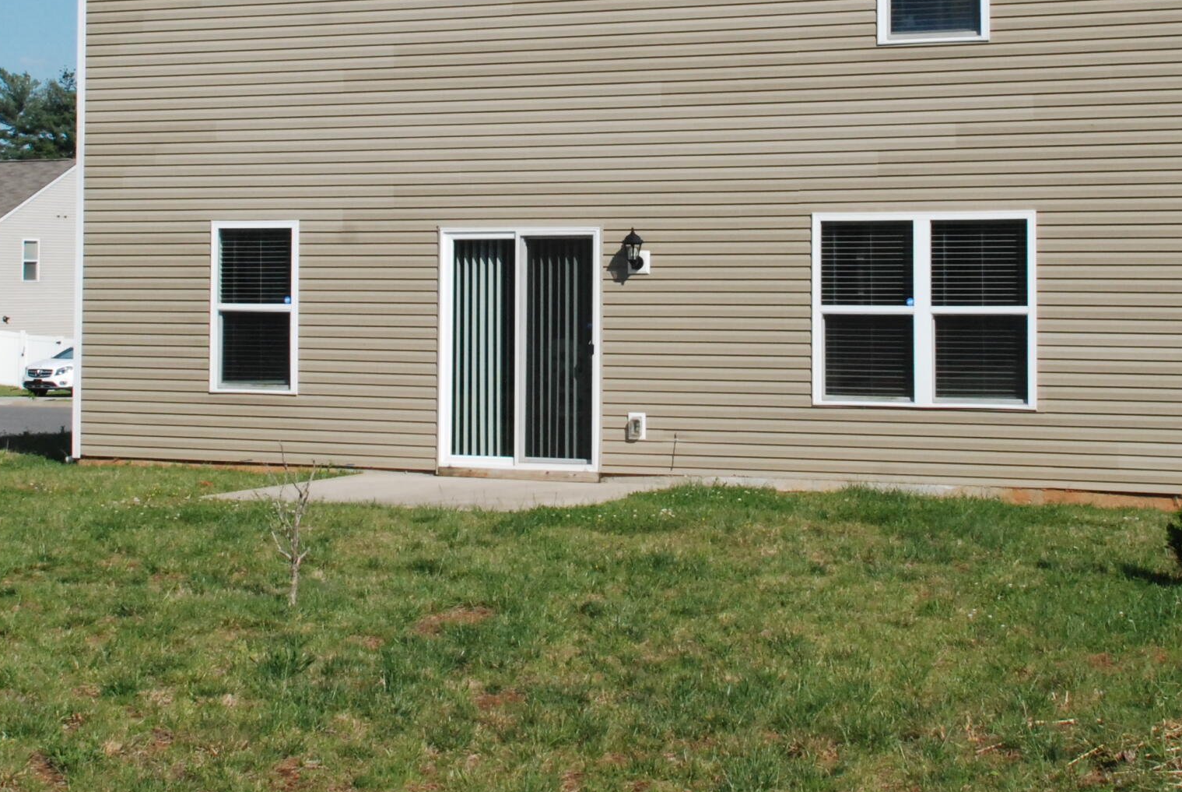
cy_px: 137
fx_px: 2531
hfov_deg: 26.3
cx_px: 658
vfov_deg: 17.6
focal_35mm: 77
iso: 640
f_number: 13
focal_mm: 26
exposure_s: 1/640
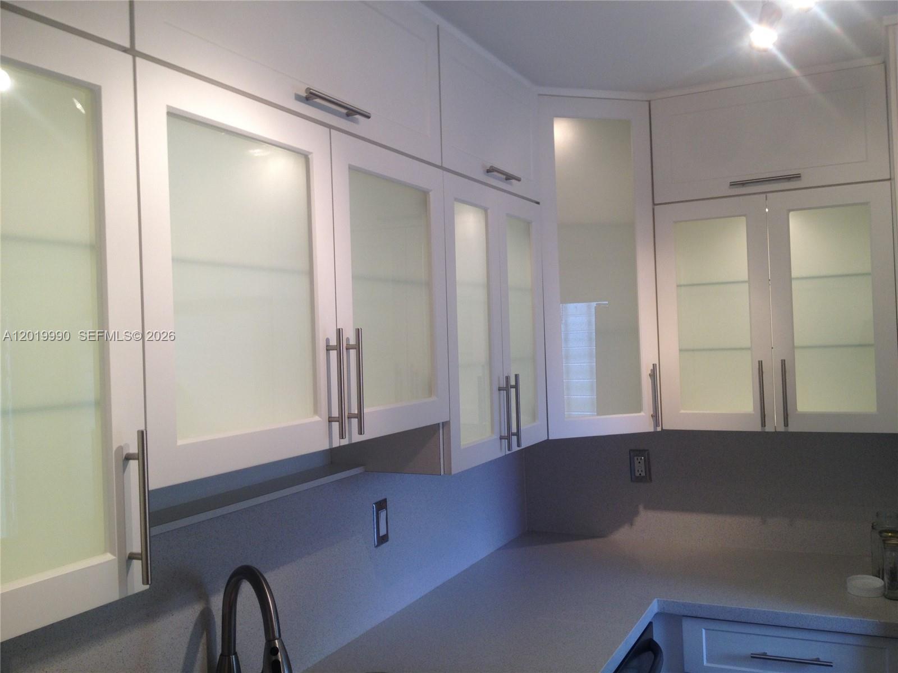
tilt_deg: -3.5
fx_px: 908
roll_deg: +3.0
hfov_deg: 52.6
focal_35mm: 35
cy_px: 336
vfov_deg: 40.7
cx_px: 449
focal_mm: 4.28
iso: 50
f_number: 2.4
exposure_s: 1/33
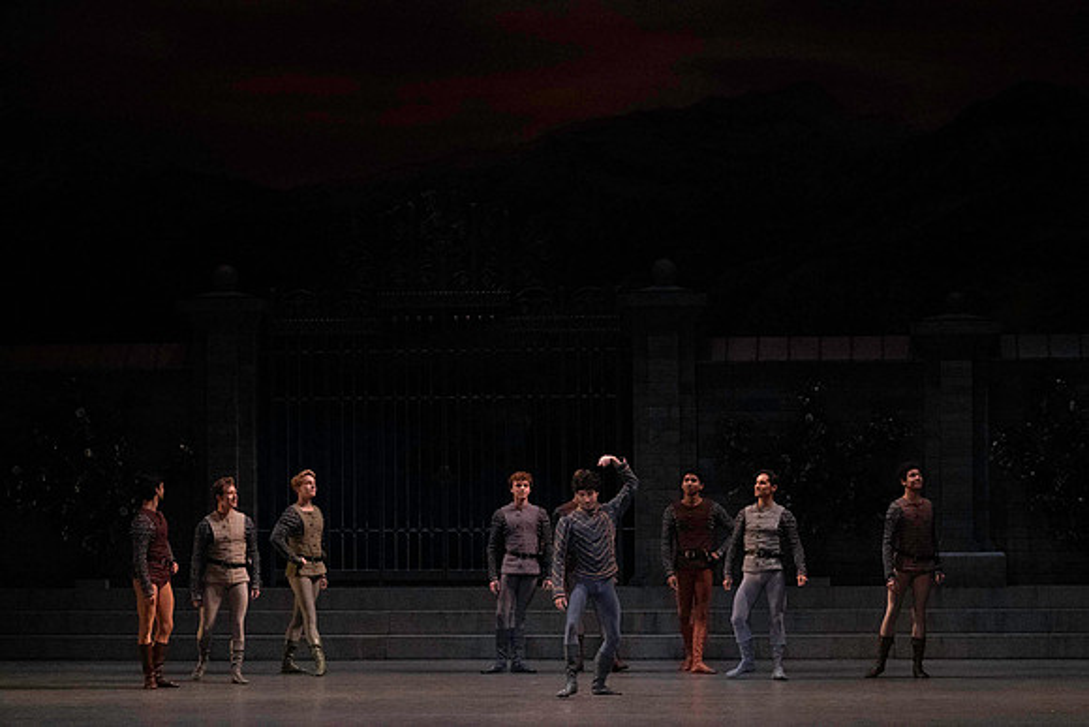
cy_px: 364
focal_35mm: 102
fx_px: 3086
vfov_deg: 13.4
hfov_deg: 20.0
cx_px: 544
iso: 20000
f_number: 14
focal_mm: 102
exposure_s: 1/400
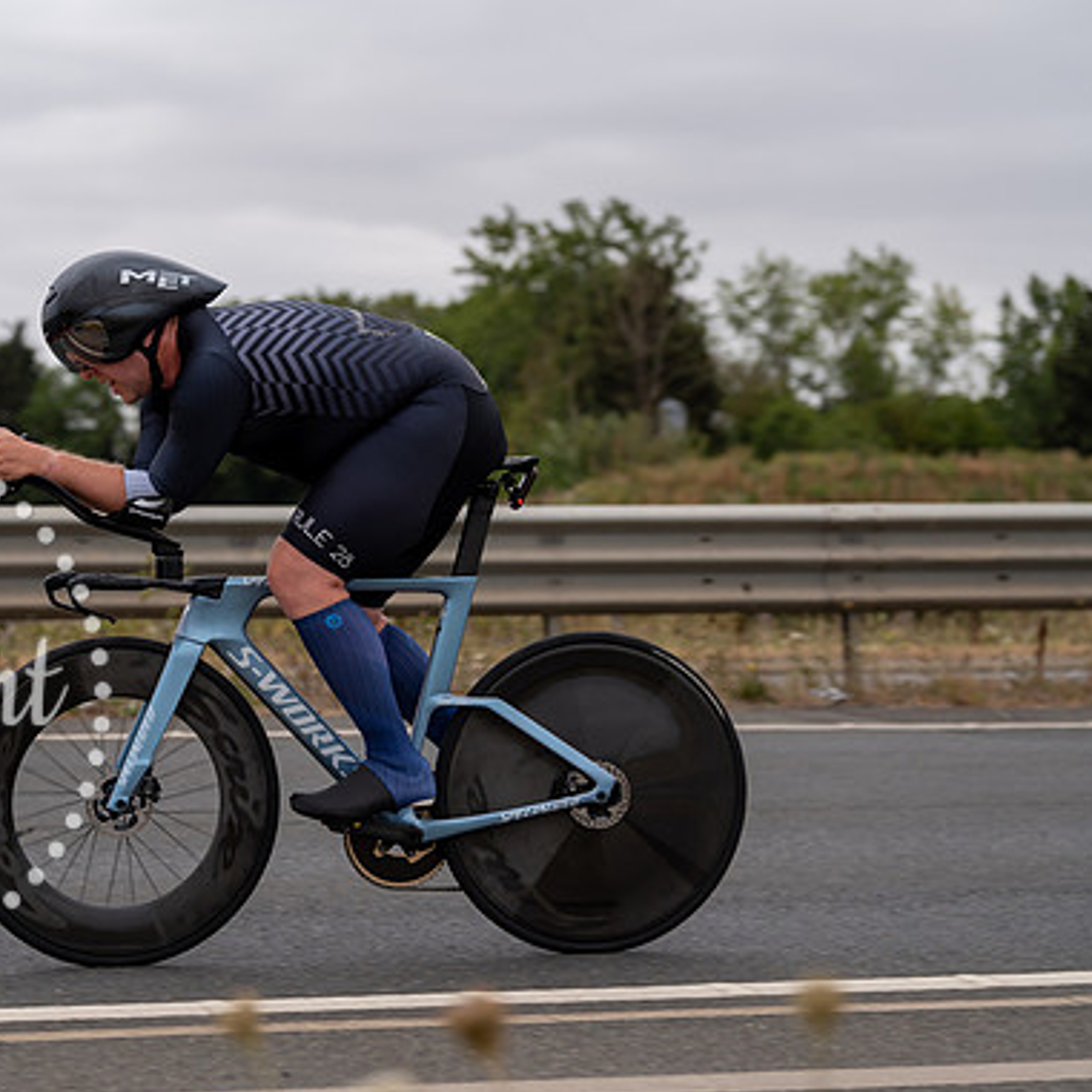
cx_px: 287
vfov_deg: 17.9
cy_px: 549
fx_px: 3462
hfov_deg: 17.8
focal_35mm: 97
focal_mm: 75
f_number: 3.5
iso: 100
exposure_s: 1/800
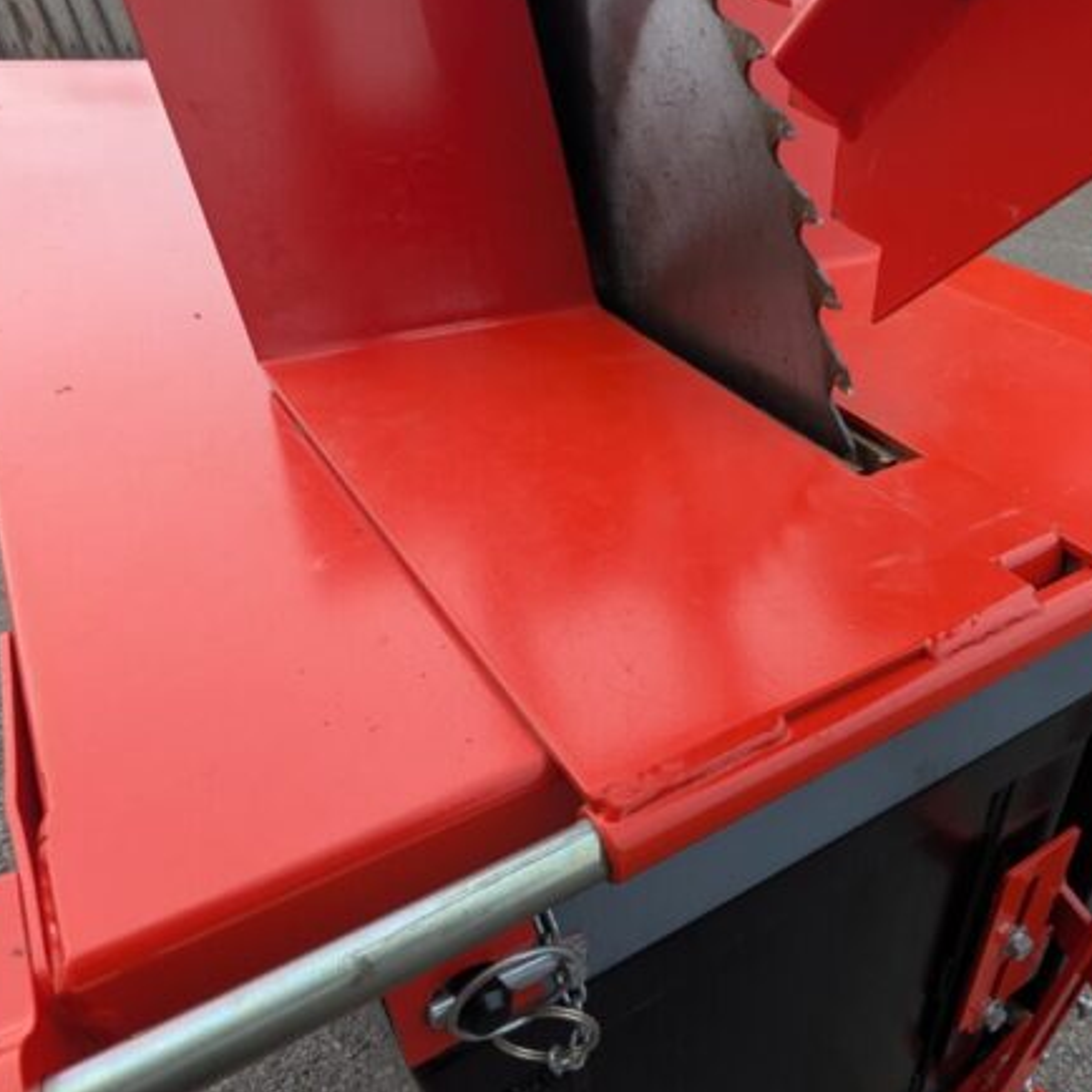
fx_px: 892
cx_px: 808
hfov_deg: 59.8
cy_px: 632
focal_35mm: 25
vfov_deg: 62.6
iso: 46
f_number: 2.2
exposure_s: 1/293
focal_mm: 2.35
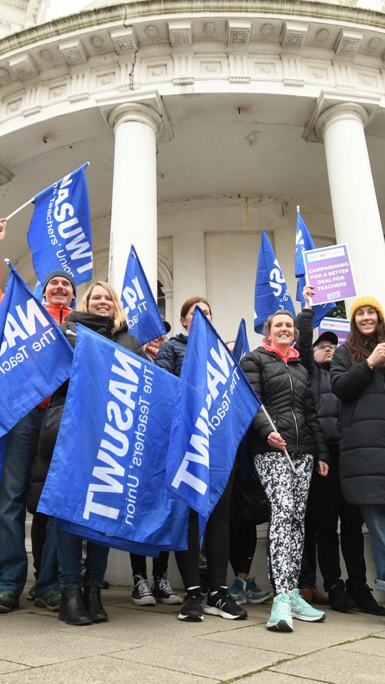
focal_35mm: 29
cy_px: 347
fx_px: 526
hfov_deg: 40.1
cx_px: 224
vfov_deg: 66.1
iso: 1250
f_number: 5.6
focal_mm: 12
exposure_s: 1/200
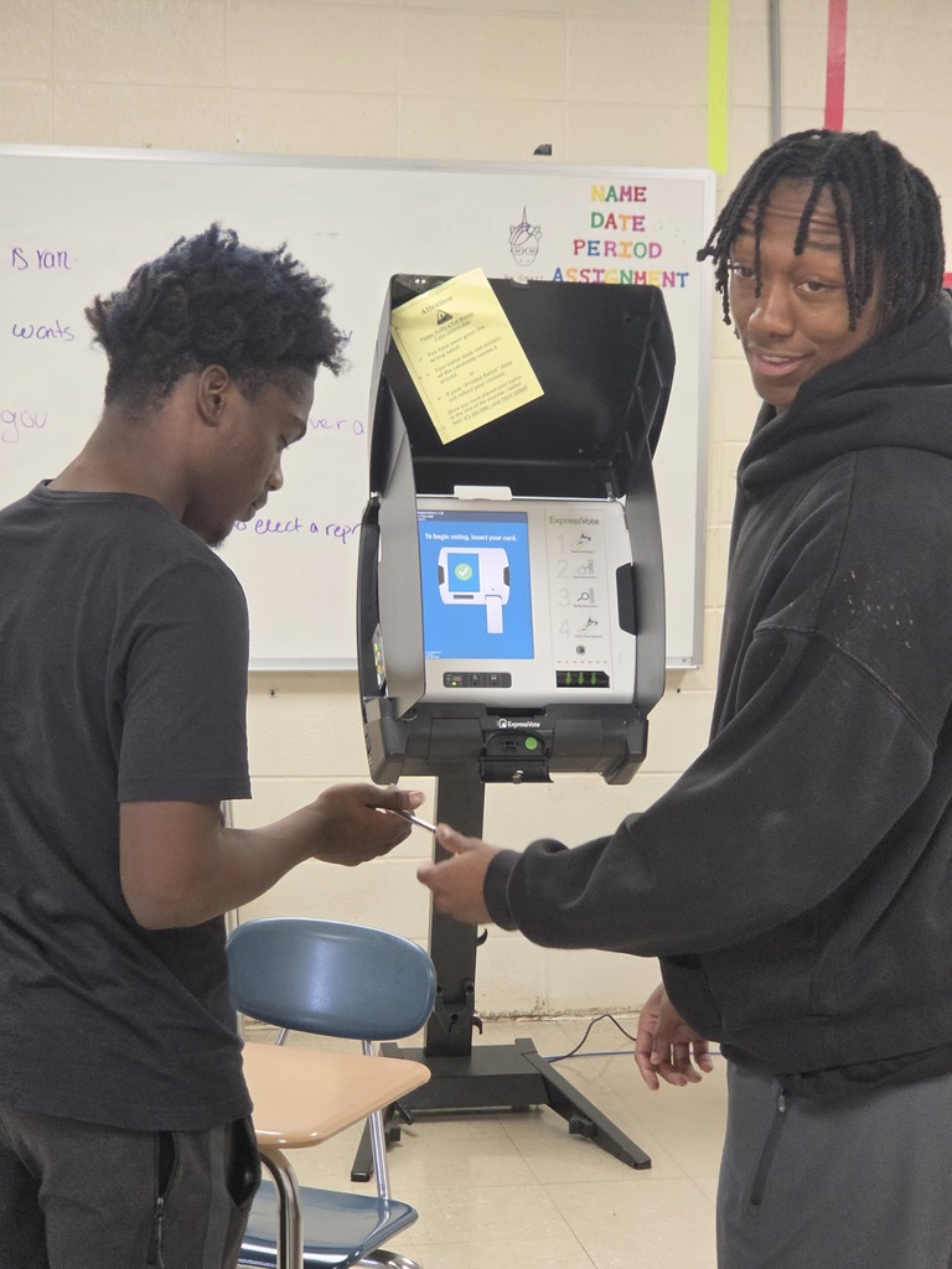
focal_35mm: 69
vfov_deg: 28.2
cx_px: 476
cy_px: 634
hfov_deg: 21.3
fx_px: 2530
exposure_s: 1/120
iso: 400
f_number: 2.4
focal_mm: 7
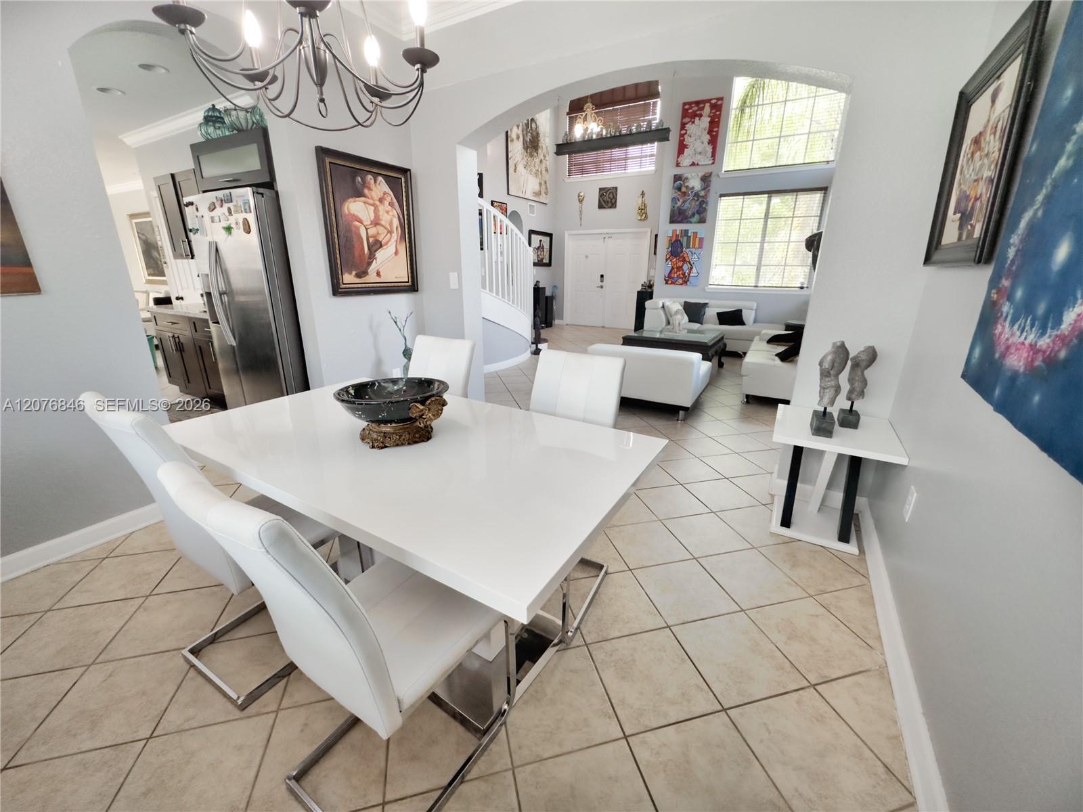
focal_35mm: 14
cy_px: 406
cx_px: 542
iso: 200
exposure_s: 1/120
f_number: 2.2
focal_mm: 2.22
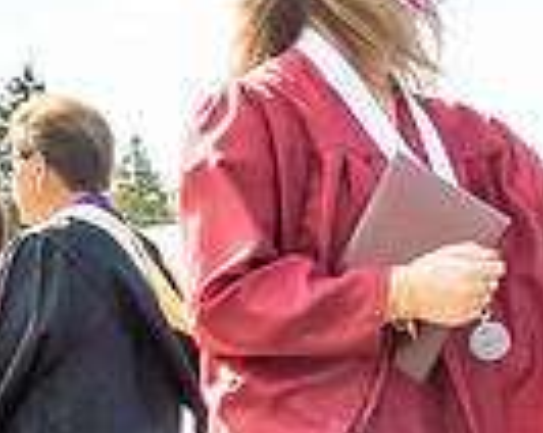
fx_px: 1958
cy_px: 408
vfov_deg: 12.5
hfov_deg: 14.2
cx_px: 937
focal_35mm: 122
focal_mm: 17
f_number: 7.1
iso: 200
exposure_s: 1/500
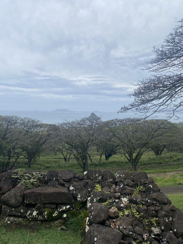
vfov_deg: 67.3
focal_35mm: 26
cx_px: 92
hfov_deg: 53.1
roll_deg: -0.7
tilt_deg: -2.9
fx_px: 183
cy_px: 122
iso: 32
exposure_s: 1/2890
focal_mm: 4.25
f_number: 1.8
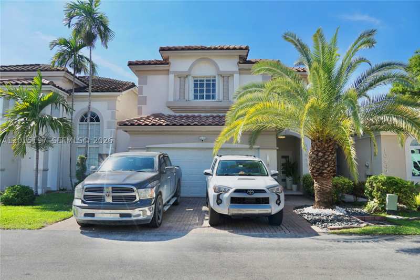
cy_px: 140
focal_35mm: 27
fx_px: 315
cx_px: 210
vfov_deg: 47.9
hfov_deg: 67.4
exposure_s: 1/160
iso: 100
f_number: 9
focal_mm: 18
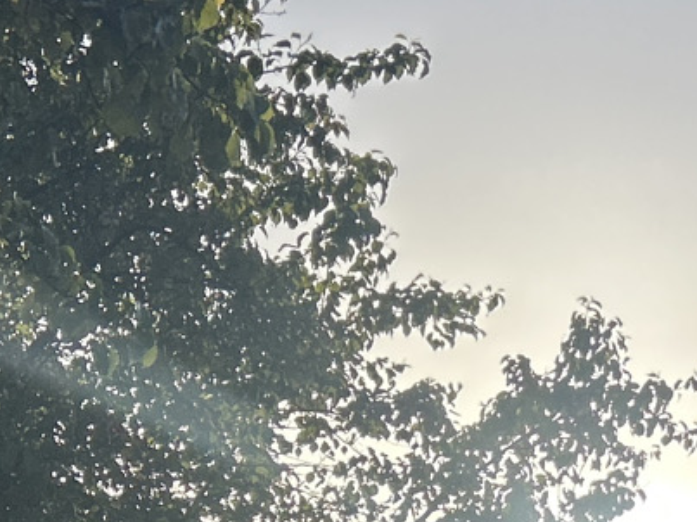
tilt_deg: +5.2
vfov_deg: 10.7
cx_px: 1038
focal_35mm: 129
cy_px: 951
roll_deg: +0.3
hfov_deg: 14.3
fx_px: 2597
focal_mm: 5.7
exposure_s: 1/6579
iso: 50
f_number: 1.5
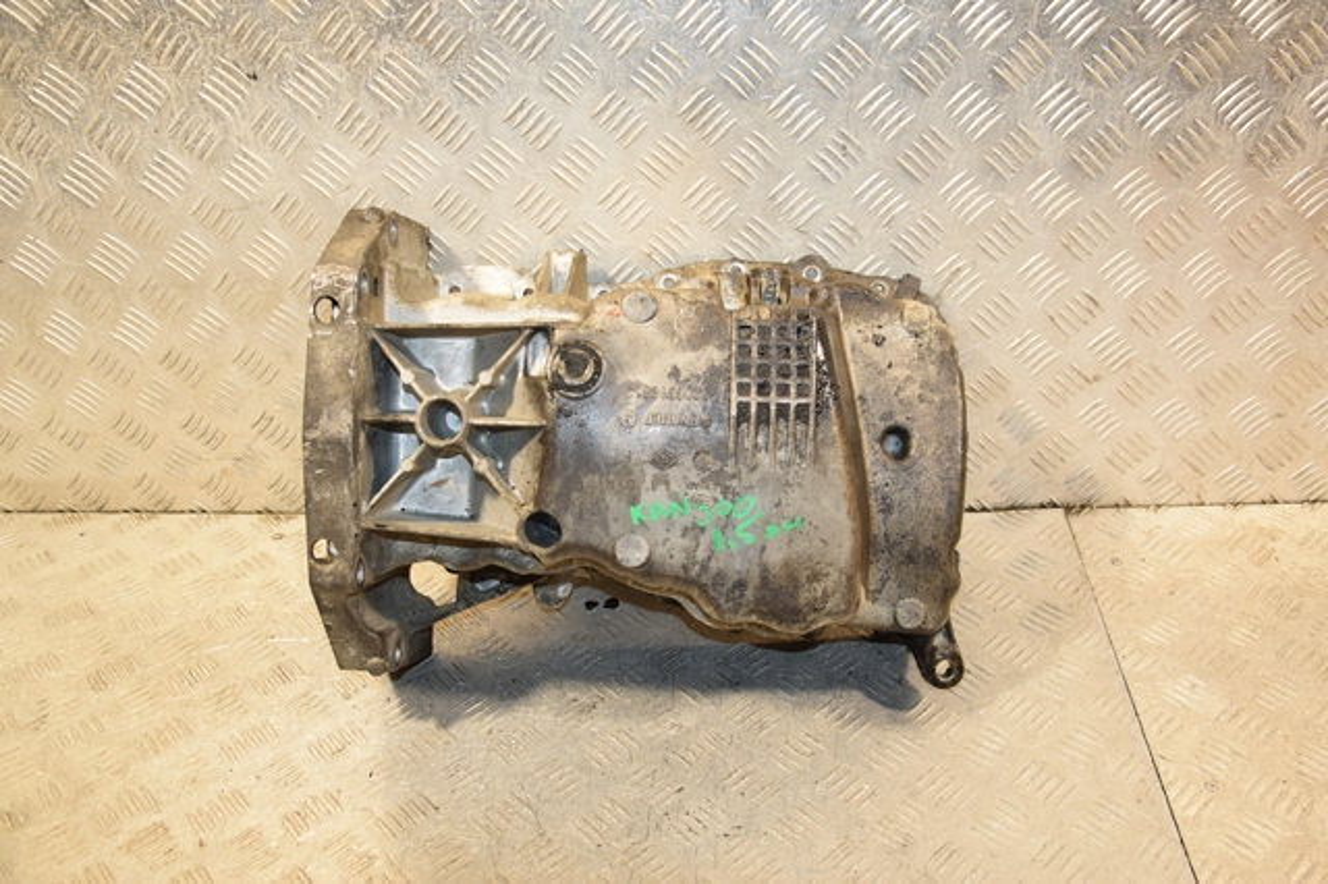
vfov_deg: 39.9
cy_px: 442
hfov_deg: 57.2
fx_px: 1217
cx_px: 664
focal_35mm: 33
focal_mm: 22
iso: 800
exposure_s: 1/160
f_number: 5
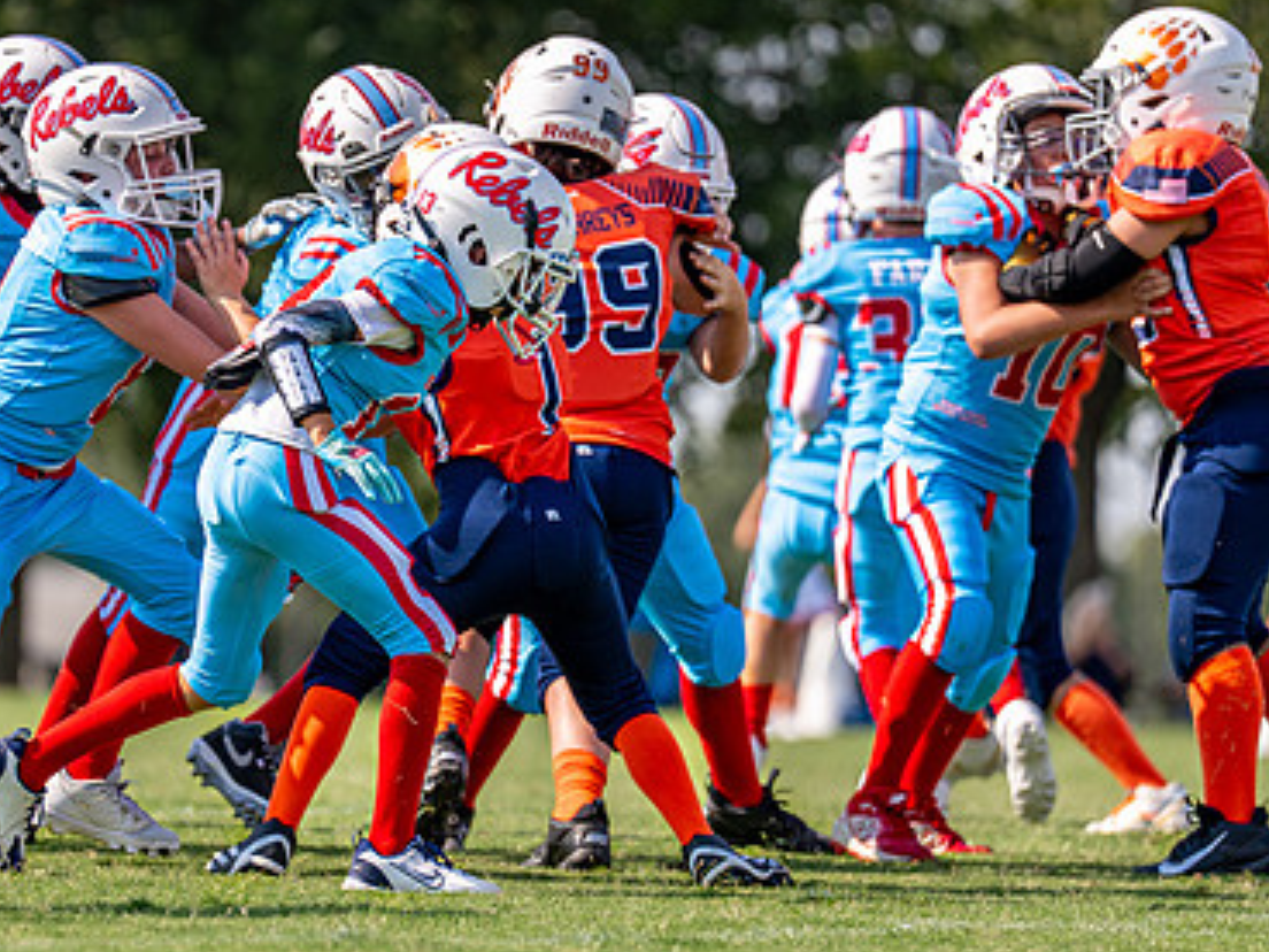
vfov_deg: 3.7
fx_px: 14554
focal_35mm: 397
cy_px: 445
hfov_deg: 5.0
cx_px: 406
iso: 125
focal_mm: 200
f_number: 2.8
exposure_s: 1/2500
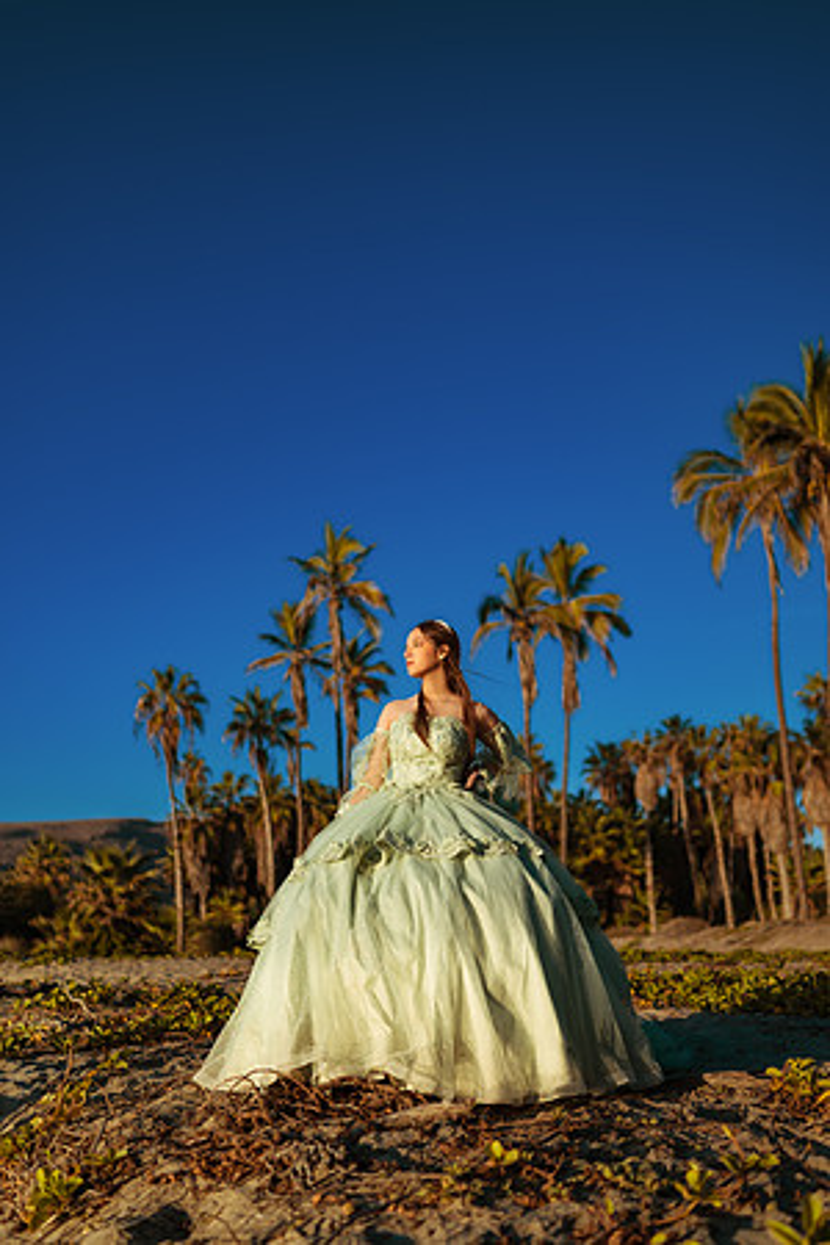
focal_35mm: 35
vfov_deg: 54.4
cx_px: 415
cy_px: 622
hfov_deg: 37.9
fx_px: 1210
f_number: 1.8
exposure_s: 1/1600
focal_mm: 35
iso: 50
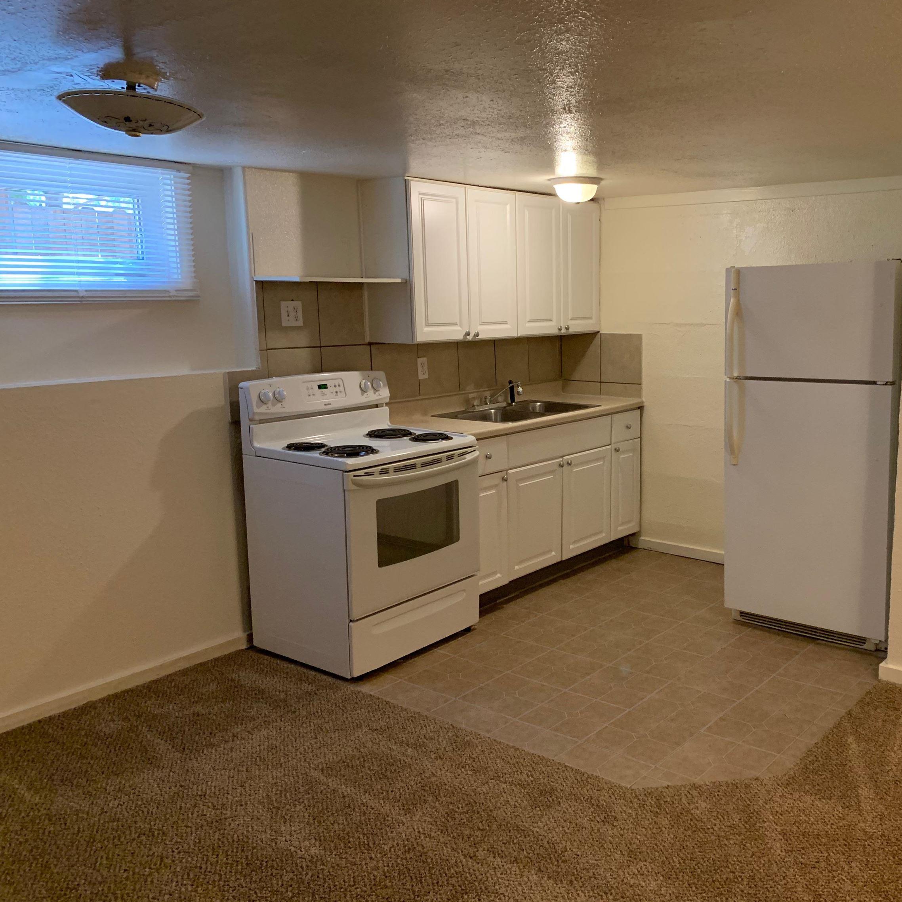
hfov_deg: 51.7
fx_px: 914
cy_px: 448
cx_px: 589
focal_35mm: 31
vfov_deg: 52.5
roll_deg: -0.5
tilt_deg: -8.8
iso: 320
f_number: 1.8
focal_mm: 4.25
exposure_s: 1/60
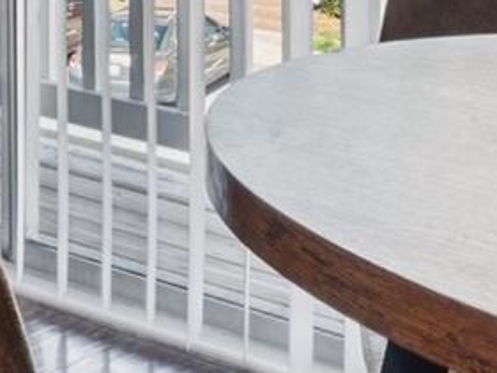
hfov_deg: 14.3
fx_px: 1659
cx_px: -483
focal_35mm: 116
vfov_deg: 11.9
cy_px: -294
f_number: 13
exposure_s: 1/5
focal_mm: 16.5
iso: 100
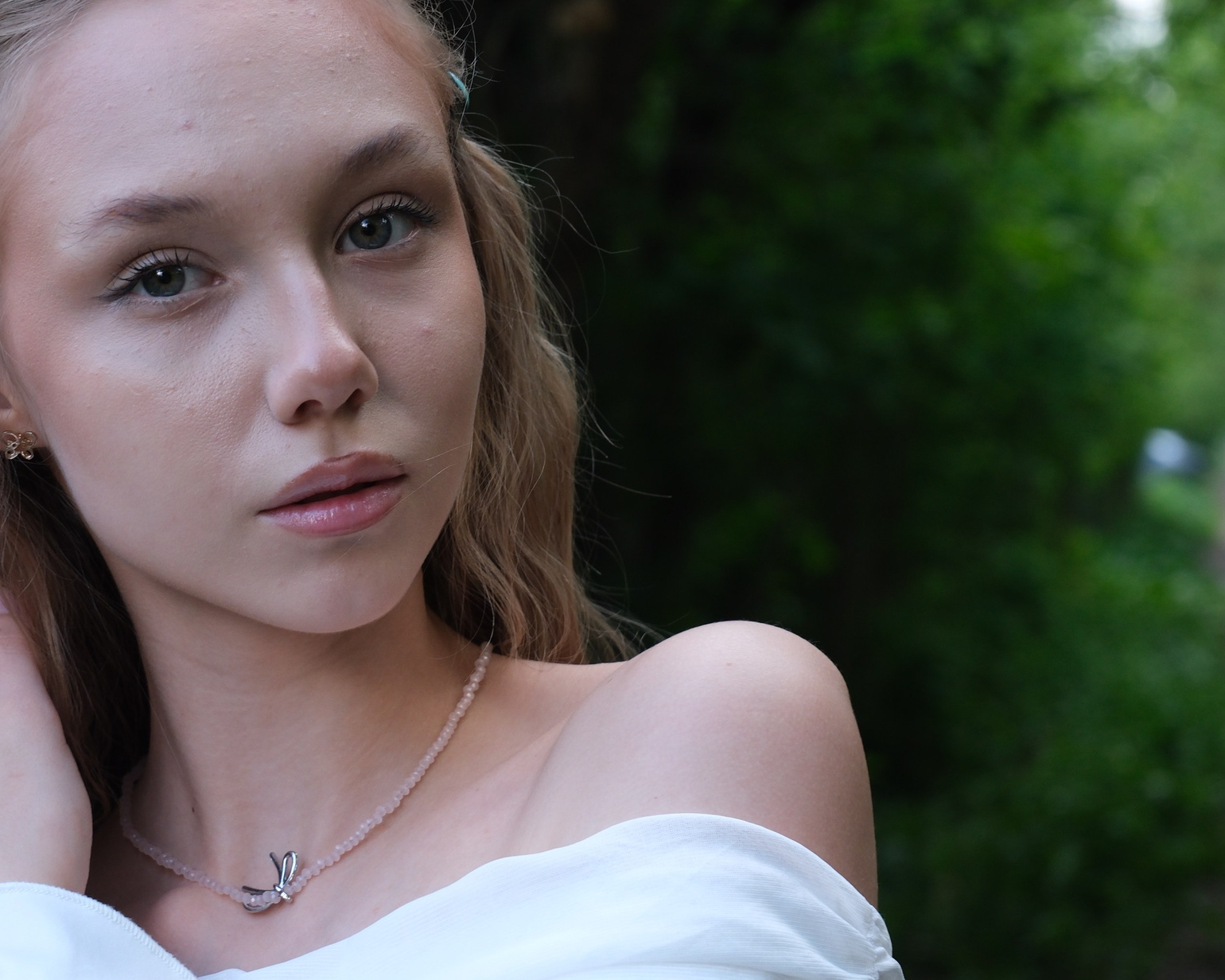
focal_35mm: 117
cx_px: 481
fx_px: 4242
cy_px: 544
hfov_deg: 16.4
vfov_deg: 13.2
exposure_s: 1/100
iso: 400
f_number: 4.8
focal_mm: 50
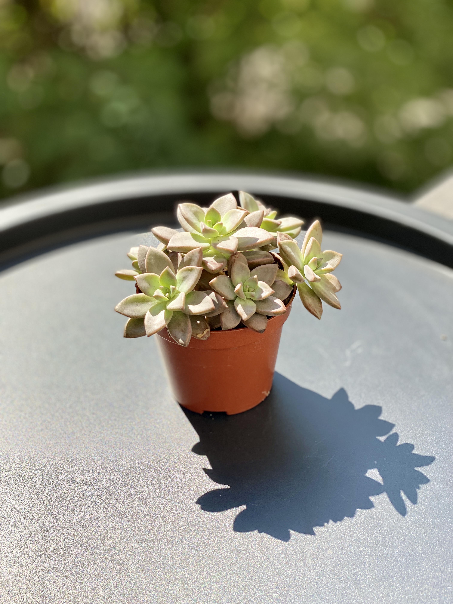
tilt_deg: -37.2
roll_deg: -2.0
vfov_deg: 36.8
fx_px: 907
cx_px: 226
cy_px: 302
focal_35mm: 52
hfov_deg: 28.0
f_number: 2
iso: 20
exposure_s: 1/705
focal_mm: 6
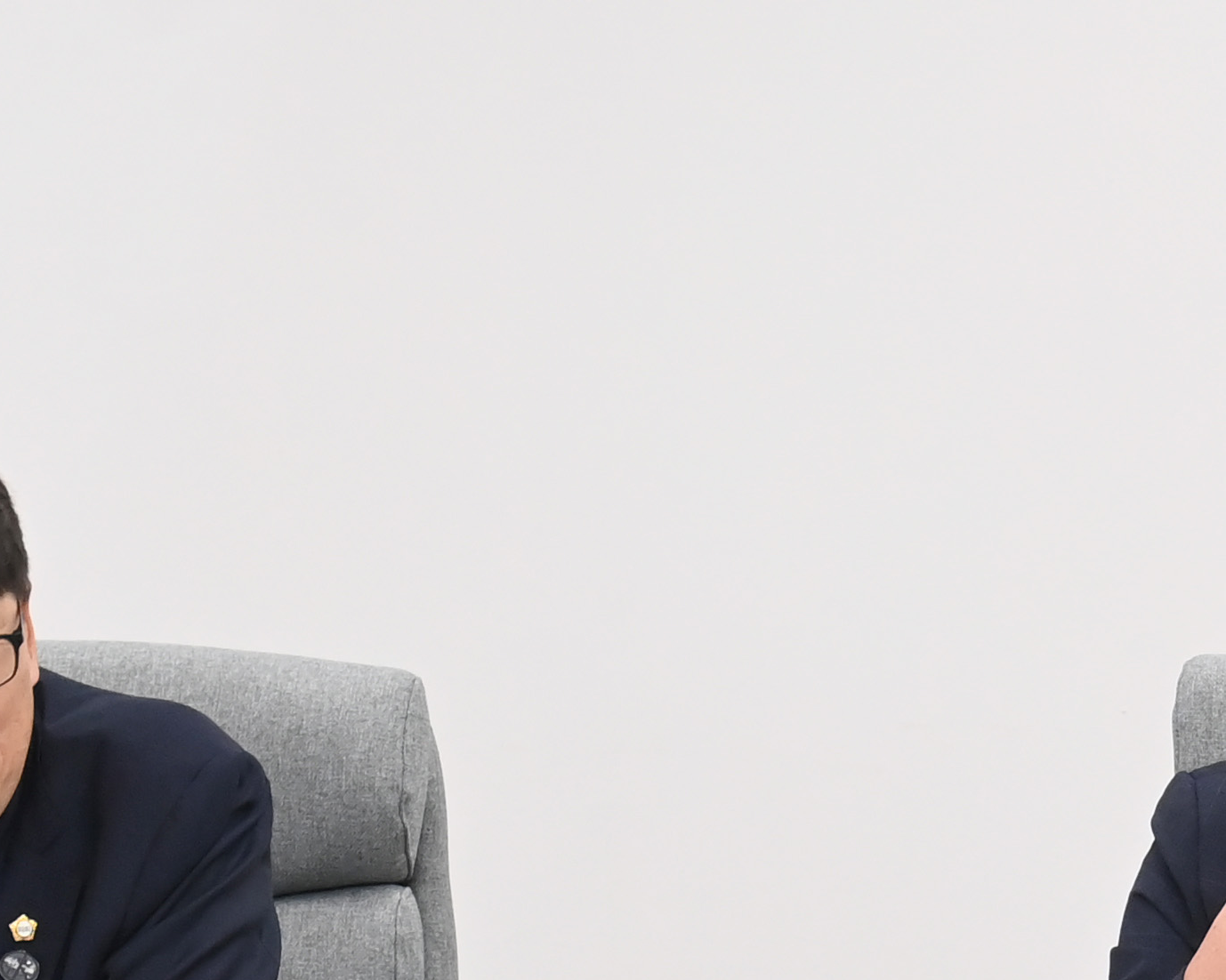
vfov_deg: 7.0
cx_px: 1525
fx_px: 7982
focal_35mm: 220
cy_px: 932
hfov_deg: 8.7
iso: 3200
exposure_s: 1/250
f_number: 6.3
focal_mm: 58
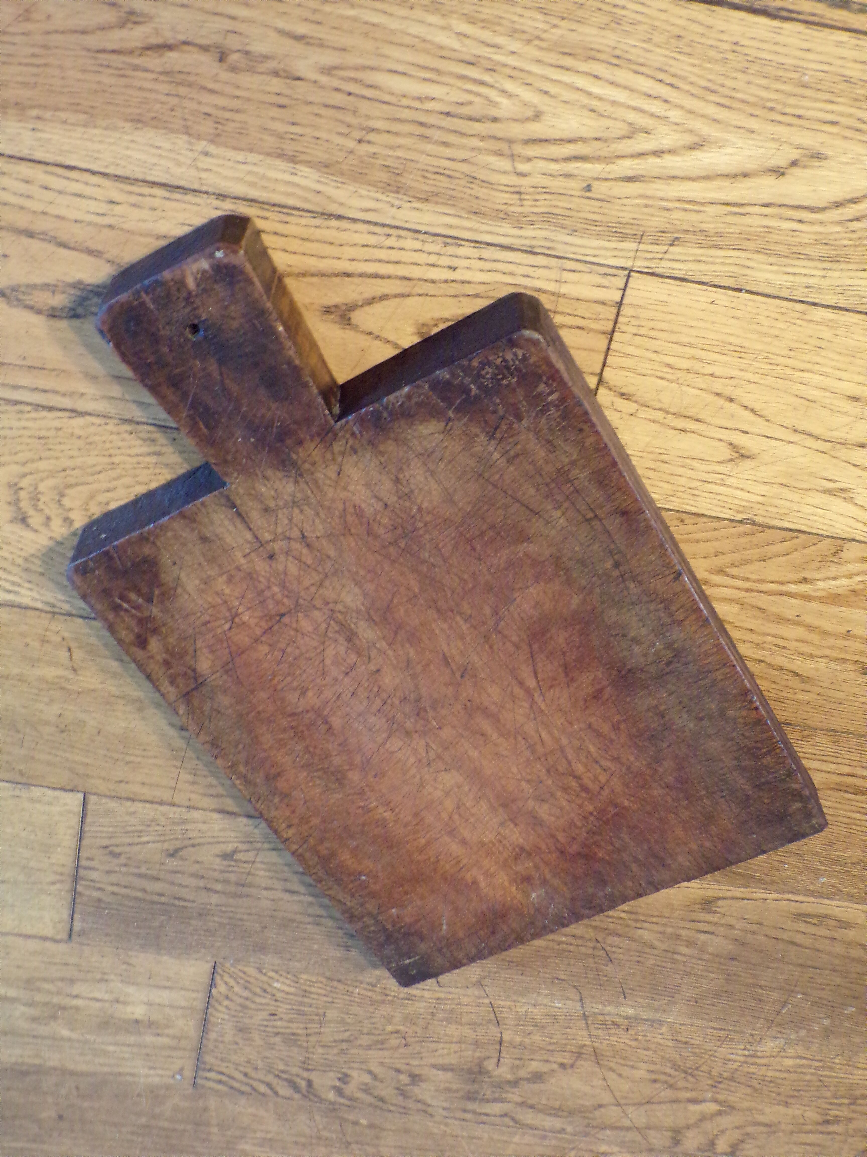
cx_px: 434
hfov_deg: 34.3
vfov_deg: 44.8
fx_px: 1403
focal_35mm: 42
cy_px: 578
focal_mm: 7.6
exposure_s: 1/17
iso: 557
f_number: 3.4
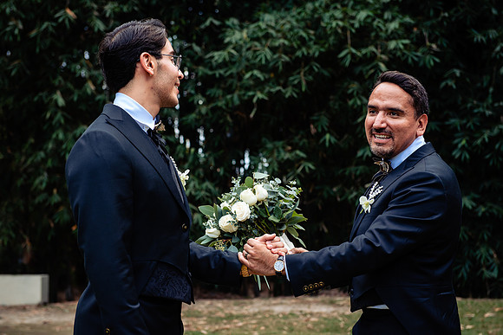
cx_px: 252
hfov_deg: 28.8
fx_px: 978
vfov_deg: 19.5
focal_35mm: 70
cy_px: 168
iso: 250
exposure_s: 1/160
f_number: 4.5
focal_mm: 70
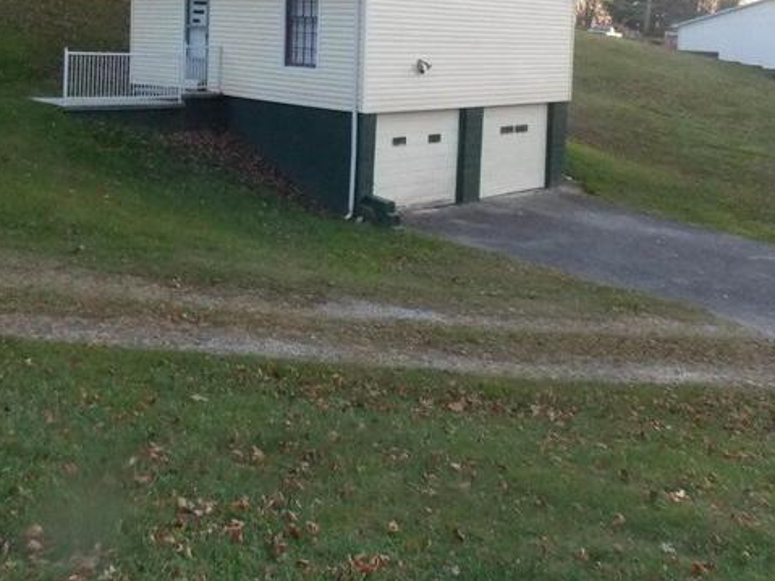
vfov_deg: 33.8
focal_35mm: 41
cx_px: 371
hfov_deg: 45.8
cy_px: 92
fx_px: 918
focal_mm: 4
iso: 400
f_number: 3.1
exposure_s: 1/160
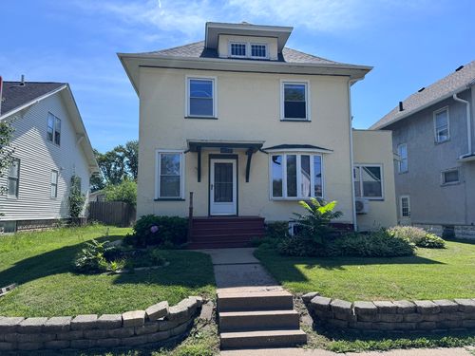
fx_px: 329
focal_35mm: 24
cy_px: 178
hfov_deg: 71.6
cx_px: 238
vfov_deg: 56.8
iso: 80
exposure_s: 1/4049
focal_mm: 6.76
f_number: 1.78
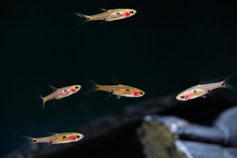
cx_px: 118
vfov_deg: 6.8
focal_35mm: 202
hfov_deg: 10.2
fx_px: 1333
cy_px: 79
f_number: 5.6
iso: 8000
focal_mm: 135
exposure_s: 1/500
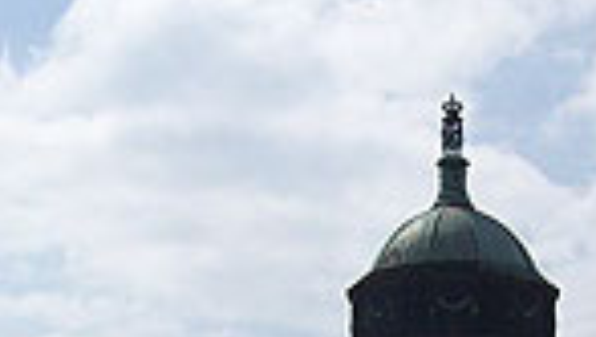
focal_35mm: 120
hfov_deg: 17.8
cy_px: 516
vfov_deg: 9.8
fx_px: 1898
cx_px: 422
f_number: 4.8
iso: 80
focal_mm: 6
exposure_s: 1/1401
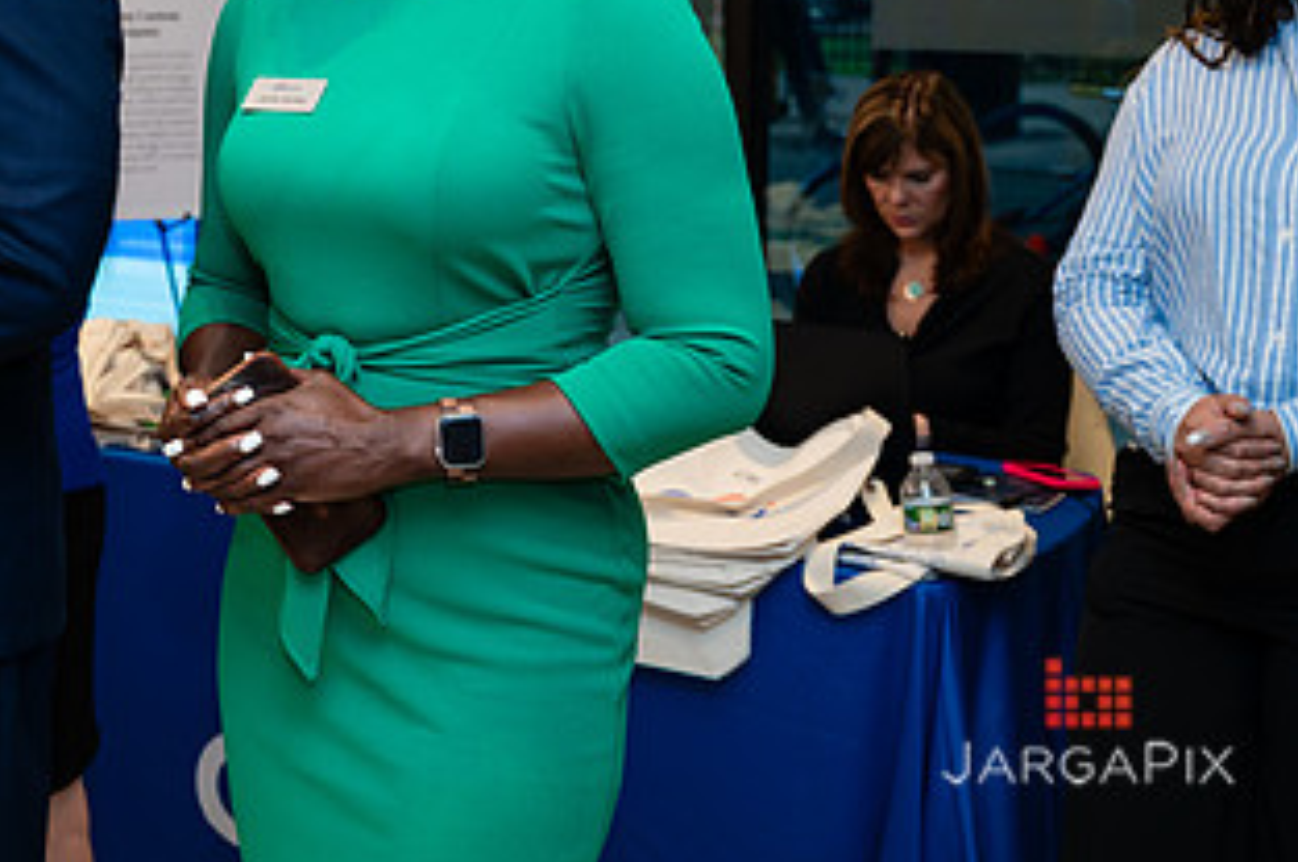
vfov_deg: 19.6
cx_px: 126
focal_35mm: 68
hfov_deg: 28.5
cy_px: 68
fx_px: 2449
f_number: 4
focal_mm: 35
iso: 400
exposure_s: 1/160
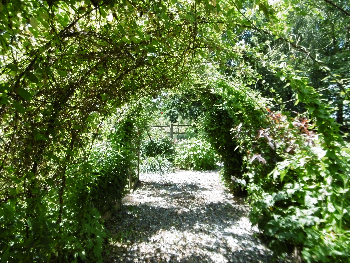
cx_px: 175
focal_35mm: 24
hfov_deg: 71.6
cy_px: 132
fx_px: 243
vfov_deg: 56.8
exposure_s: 1/400
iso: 200
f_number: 3.1
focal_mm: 4.3
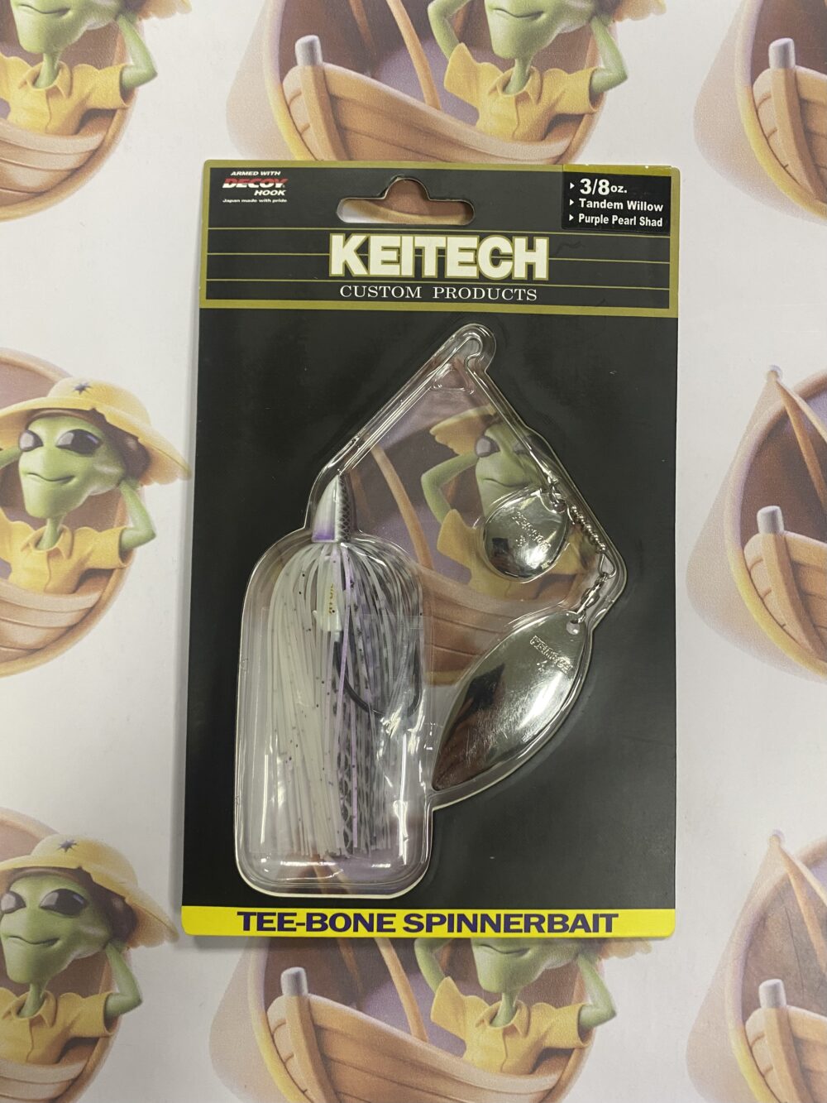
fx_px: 828
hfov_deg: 53.1
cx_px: 414
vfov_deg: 67.3
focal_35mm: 26
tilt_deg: -85.5
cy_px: 552
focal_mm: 4.25
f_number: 1.8
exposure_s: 1/60
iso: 125
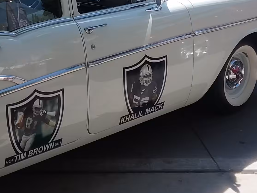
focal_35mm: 67
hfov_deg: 28.3
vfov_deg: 21.4
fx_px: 497
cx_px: 46
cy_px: 16
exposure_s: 1/891
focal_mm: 2.47
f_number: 1.9
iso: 40
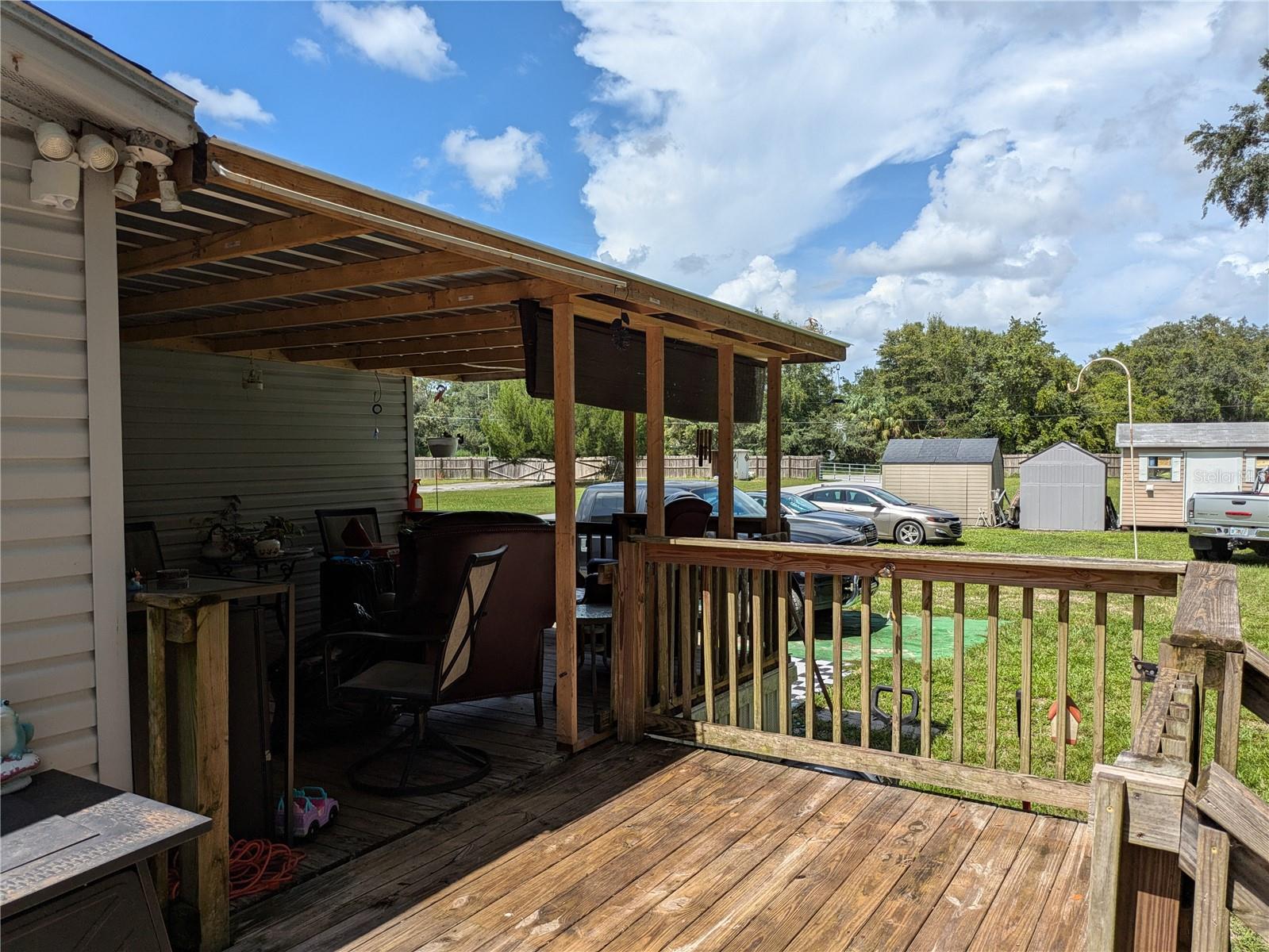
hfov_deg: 69.4
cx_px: 634
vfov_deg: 54.9
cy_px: 476
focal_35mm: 25
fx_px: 917
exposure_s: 1/2451
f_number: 1.89
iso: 46
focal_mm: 5.43
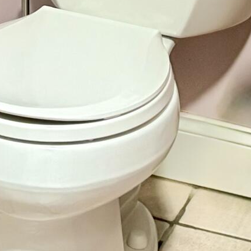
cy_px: -295
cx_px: -37
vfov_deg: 10.6
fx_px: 1214
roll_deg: +0.4
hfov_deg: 11.6
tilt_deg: -7.4
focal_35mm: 148
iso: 500
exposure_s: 1/60
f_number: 1.78
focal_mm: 6.76
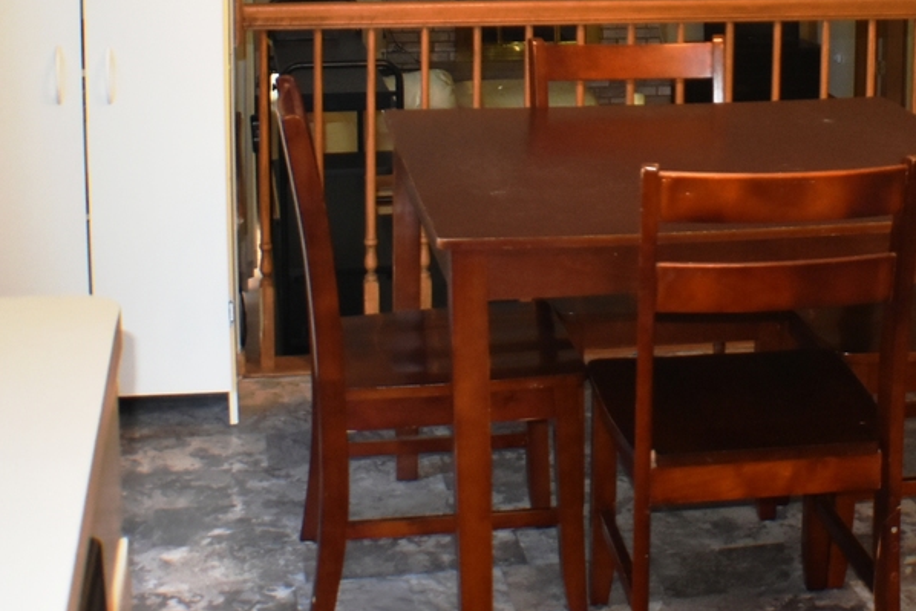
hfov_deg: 21.6
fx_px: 2376
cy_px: -47
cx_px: 722
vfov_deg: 14.4
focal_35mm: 93
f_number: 4.5
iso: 800
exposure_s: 1/80
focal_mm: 23
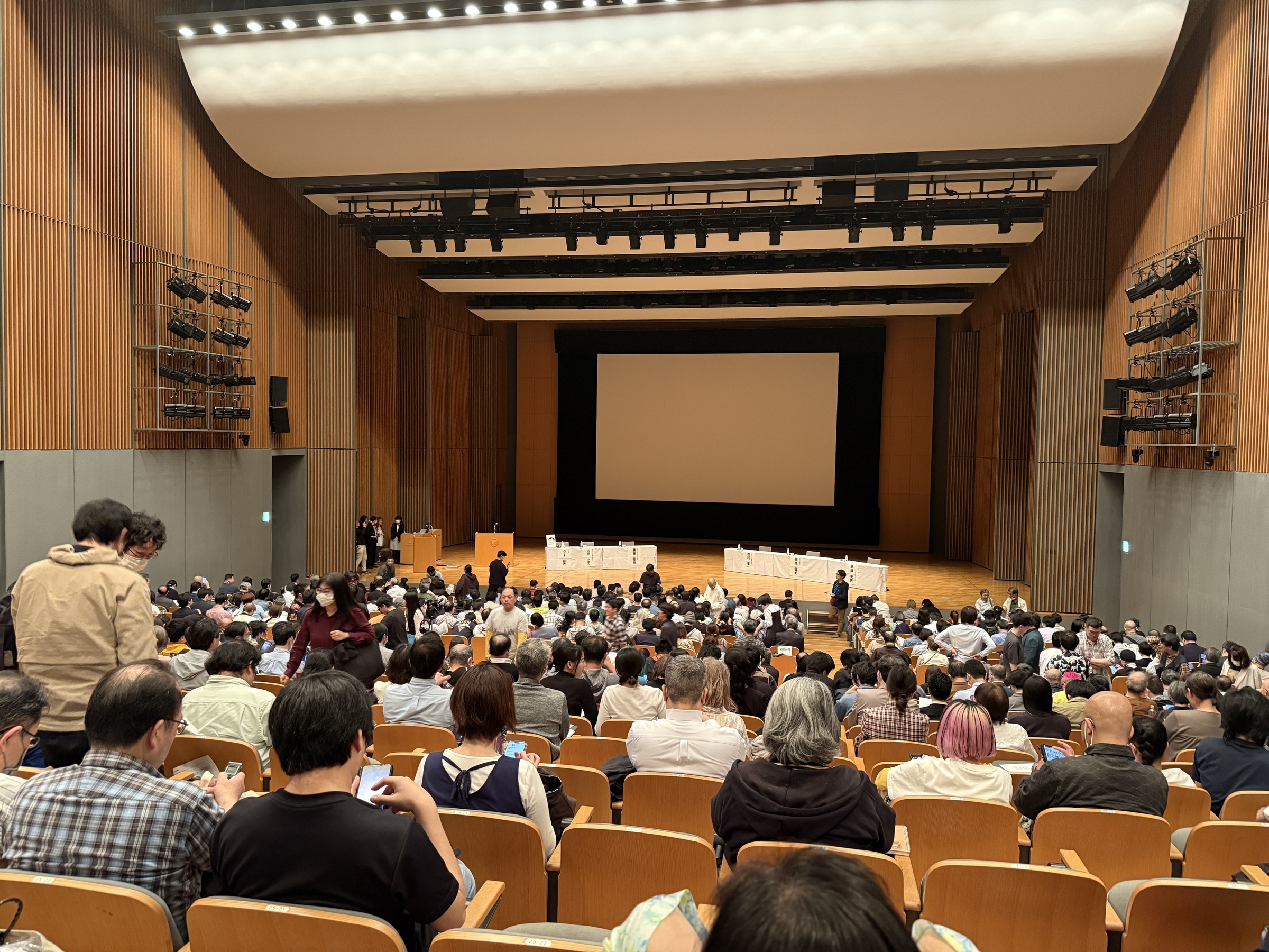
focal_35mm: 24
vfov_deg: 56.8
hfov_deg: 71.6
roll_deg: -0.6
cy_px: 476
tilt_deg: -2.4
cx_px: 634
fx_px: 880
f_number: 1.78
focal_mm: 6.76
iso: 640
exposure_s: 1/33
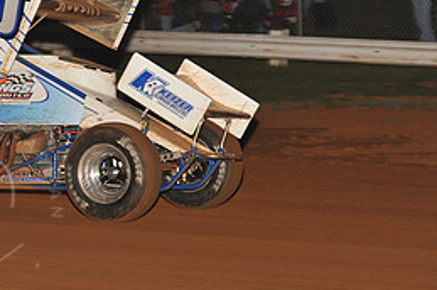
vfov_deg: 5.5
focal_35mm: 251
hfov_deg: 8.2
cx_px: -40
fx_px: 3043
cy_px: 54
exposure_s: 1/320
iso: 800
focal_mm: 112
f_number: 6.3
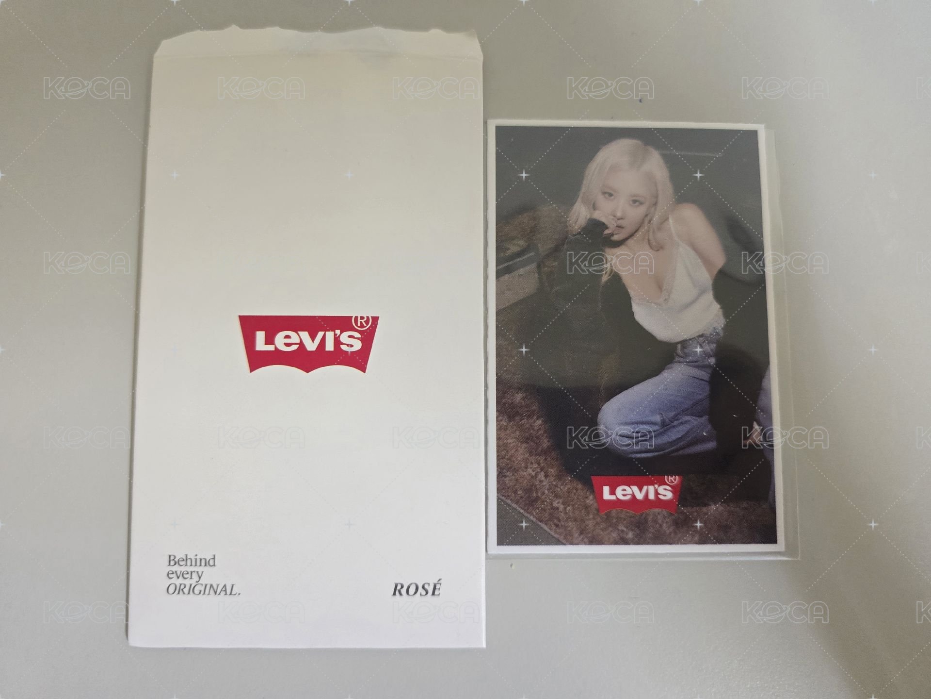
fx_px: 619
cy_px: 350
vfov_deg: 58.9
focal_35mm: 23
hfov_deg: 73.9
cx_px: 466
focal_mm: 6.3
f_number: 1.7
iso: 640
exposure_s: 1/60.2
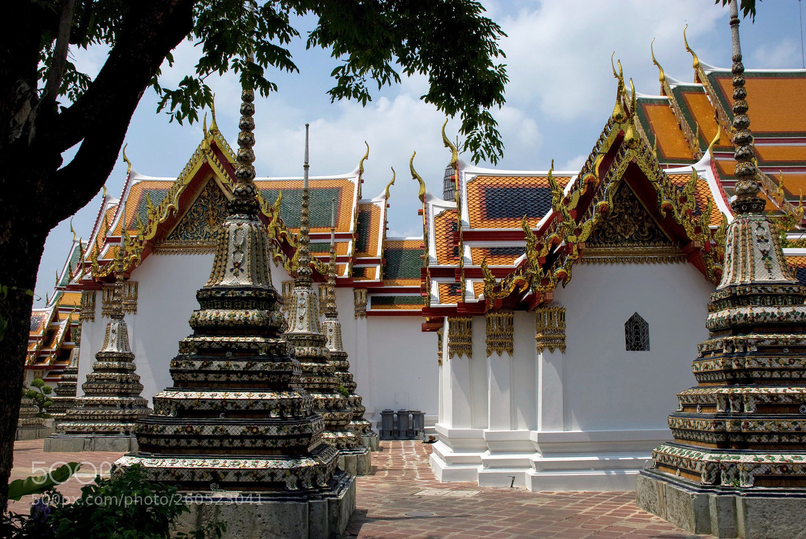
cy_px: 270
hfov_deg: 57.2
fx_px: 740
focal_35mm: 33
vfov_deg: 40.1
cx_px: 403
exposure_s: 1/500
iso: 160
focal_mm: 22
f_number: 11
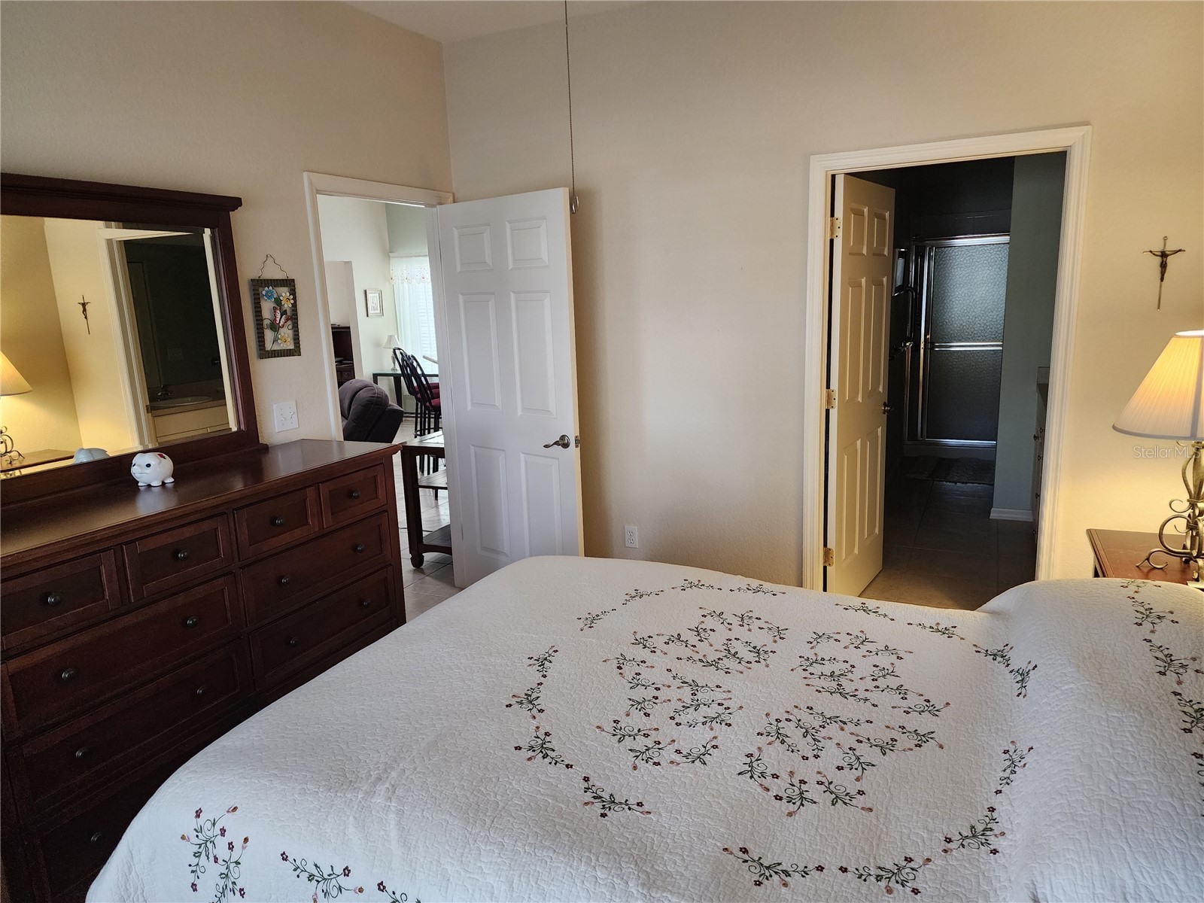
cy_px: 452
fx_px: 800
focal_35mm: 23
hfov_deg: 73.9
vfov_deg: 58.9
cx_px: 602
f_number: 1.8
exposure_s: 1/120
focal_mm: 6.4
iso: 400
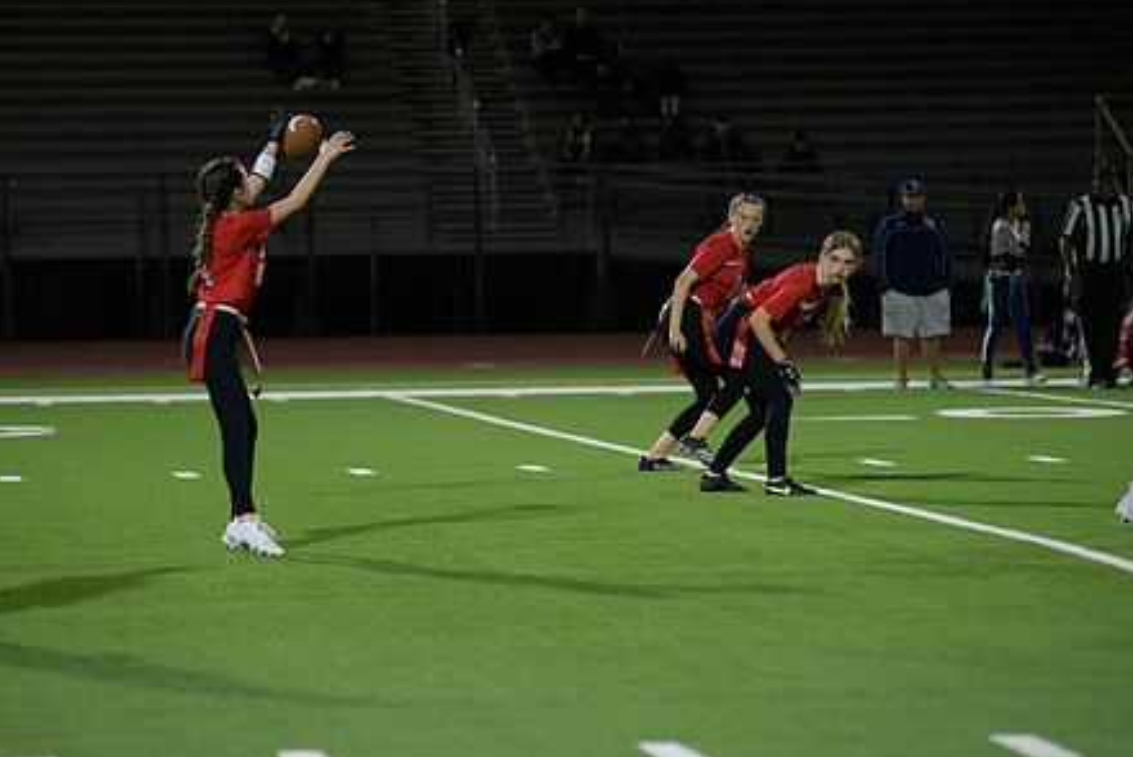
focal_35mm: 191
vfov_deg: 7.2
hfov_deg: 10.8
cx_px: 520
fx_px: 6015
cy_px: 362
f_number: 2.8
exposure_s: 1/640
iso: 2000
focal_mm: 145
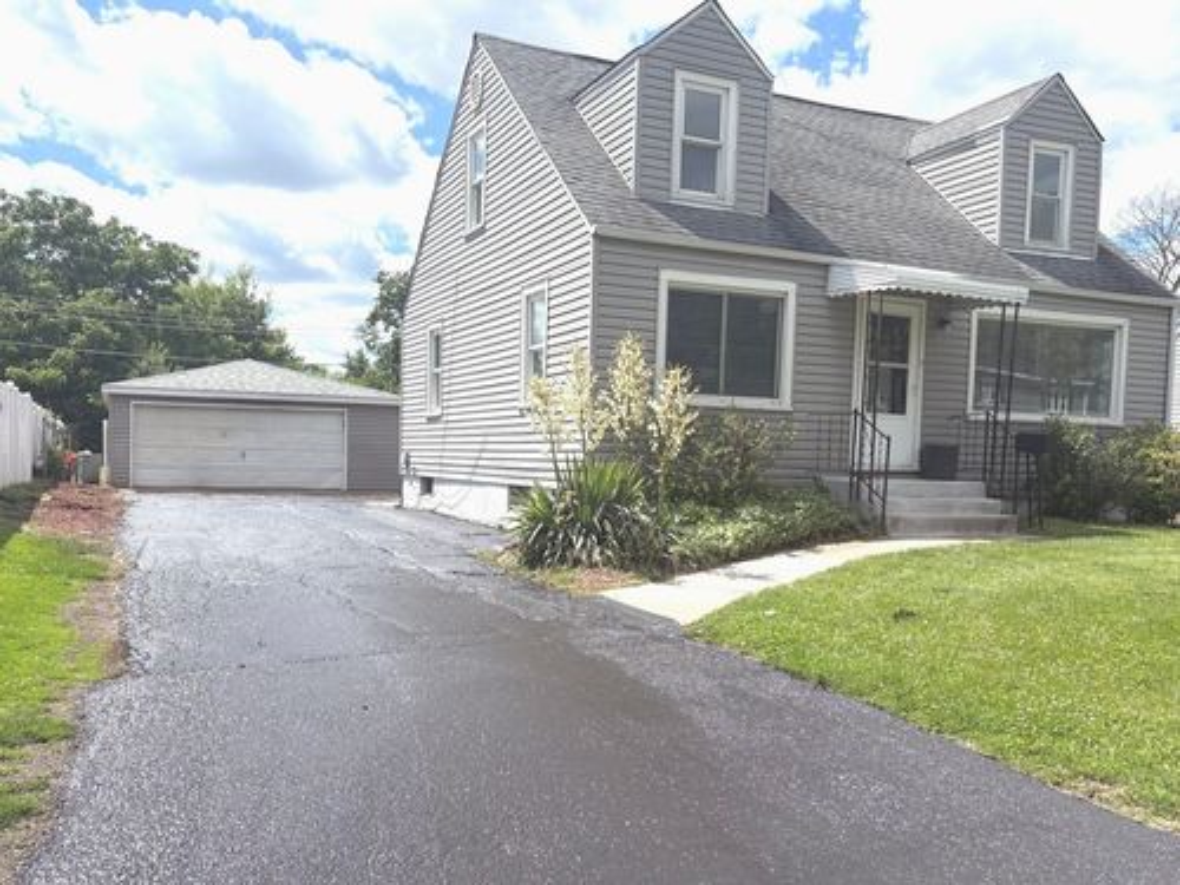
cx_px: 590
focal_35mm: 26
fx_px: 886
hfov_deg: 67.3
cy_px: 442
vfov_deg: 53.1
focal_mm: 5.96
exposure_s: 1/4065
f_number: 1.6
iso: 50
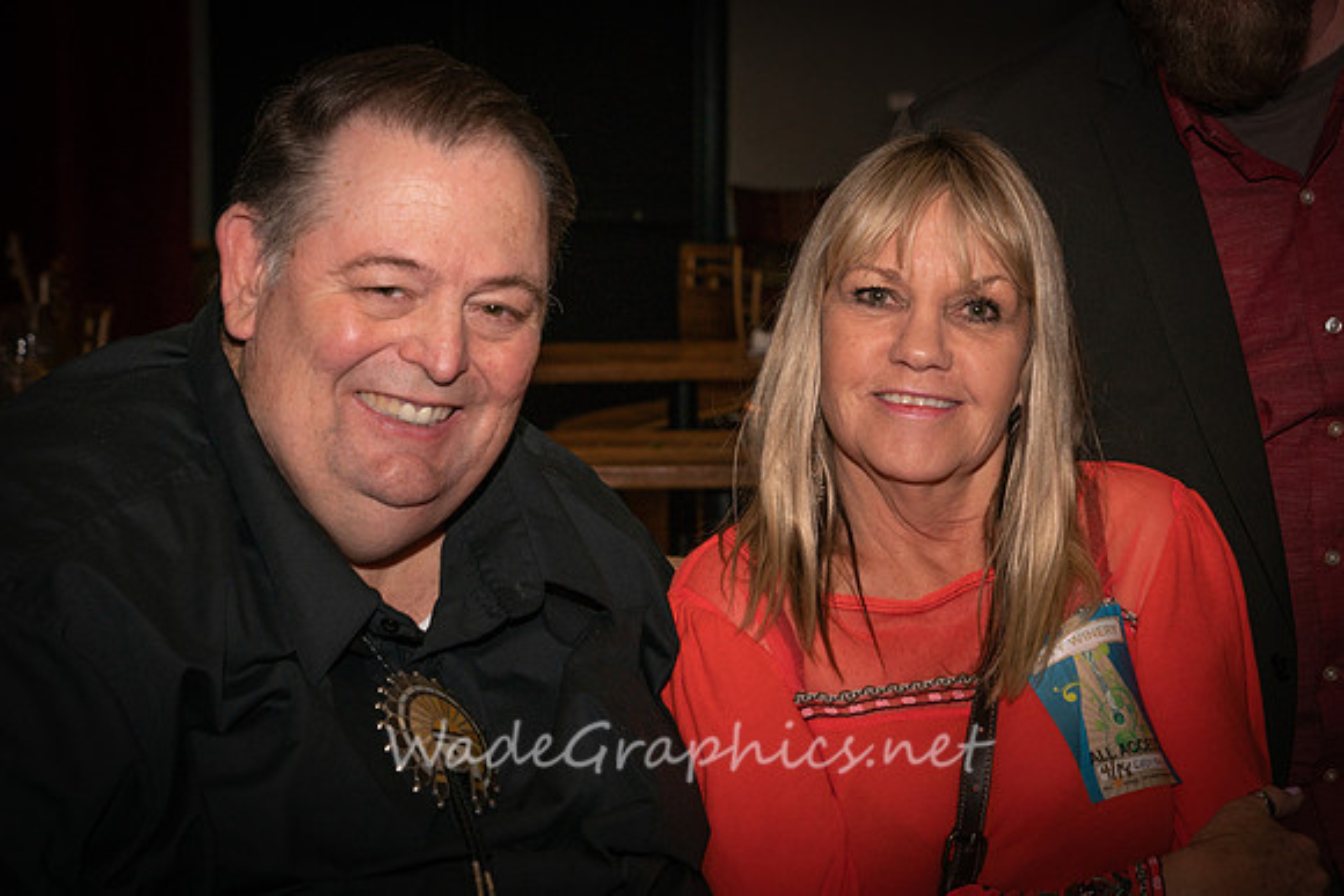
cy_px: 401
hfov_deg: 26.2
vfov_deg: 17.6
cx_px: 683
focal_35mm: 77
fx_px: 2890
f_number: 8
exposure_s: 1/100
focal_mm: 70
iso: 500
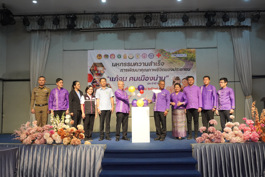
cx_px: 132
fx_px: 258
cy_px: 88
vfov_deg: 37.9
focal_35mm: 35
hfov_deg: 54.4
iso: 4000
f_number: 4
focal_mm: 35
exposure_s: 1/250
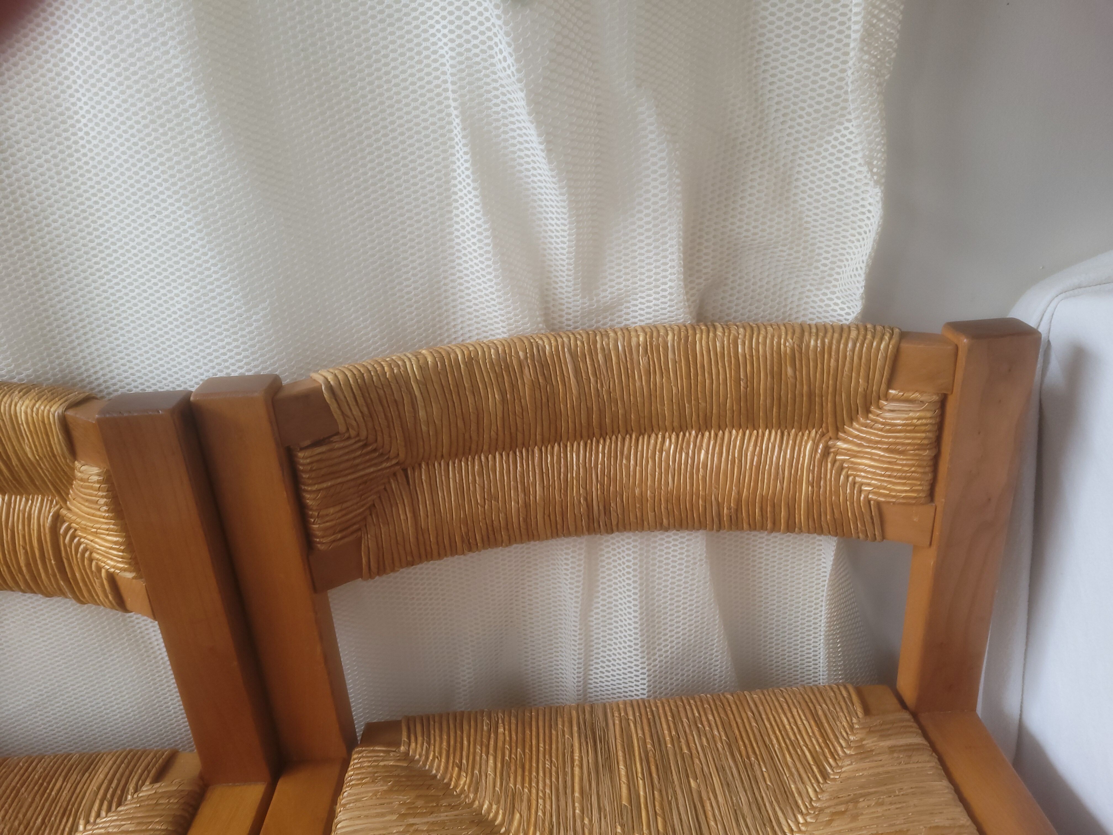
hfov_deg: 67.3
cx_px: 556
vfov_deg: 53.1
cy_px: 418
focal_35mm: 26
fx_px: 836
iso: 80
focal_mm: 5.4
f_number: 1.8
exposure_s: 1/60
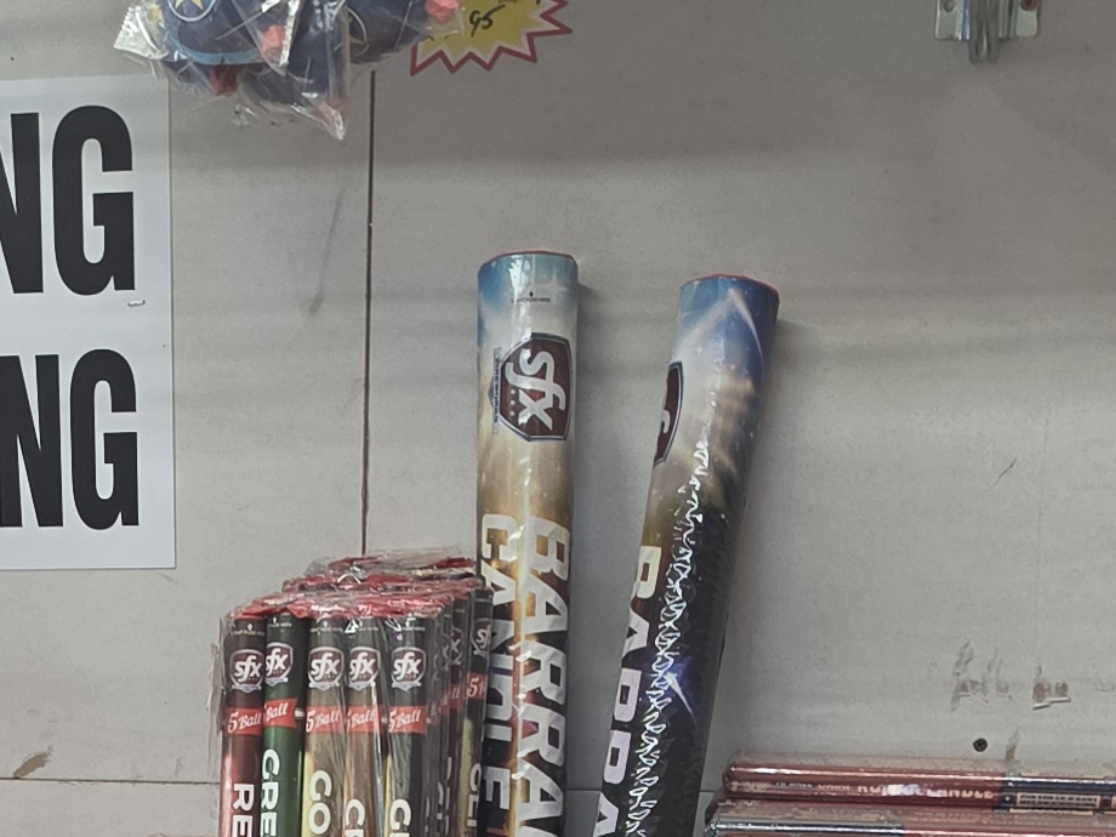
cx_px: 79
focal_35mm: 100
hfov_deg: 19.2
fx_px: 3224
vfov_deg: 13.3
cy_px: 1528
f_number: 1.4
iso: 125
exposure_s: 1/62
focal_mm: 6.5
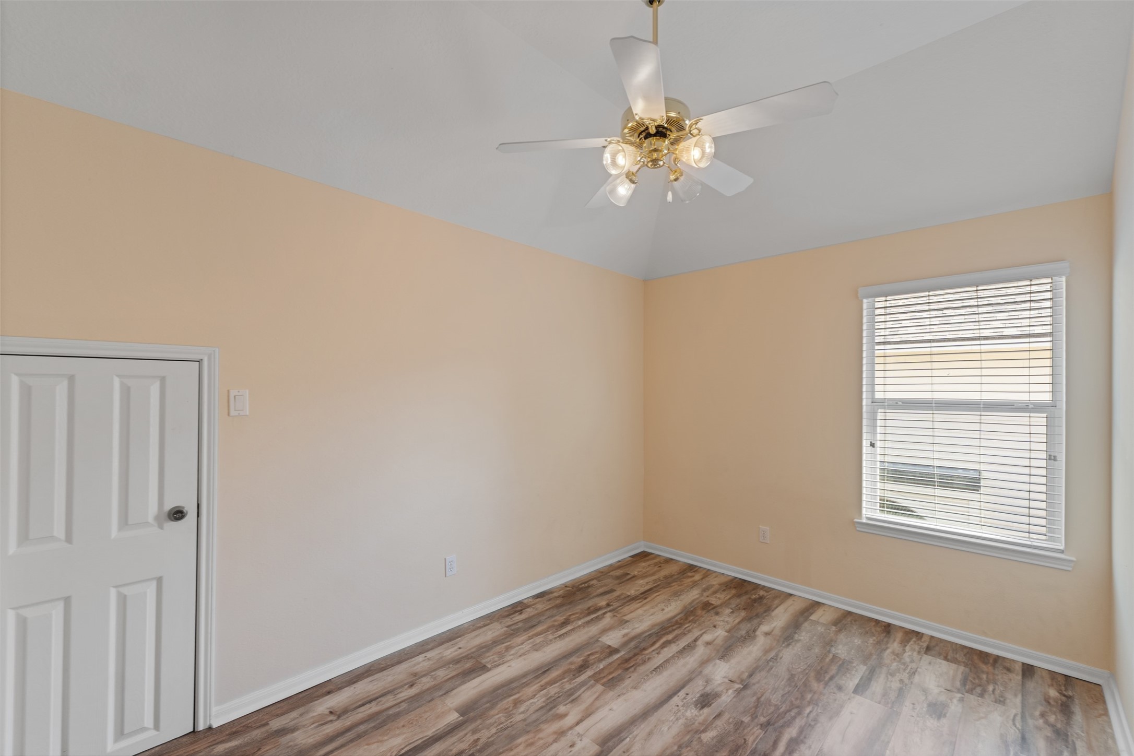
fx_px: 472
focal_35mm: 15
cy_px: 378
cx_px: 567
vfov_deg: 77.3
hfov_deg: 100.4
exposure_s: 1/5
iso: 100
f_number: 8
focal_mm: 10
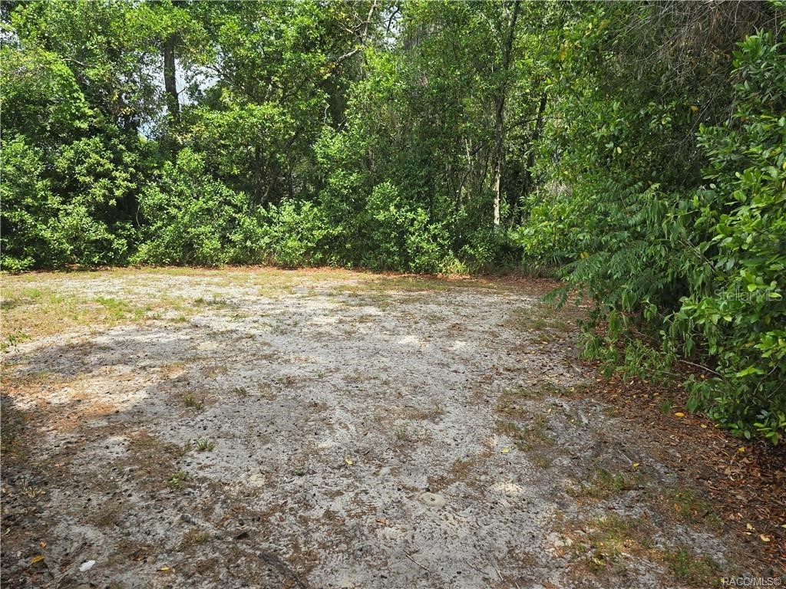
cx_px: 393
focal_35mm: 23
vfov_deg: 58.9
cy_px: 294
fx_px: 522
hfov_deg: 73.9
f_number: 1.7
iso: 12
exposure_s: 1/201
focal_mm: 6.3
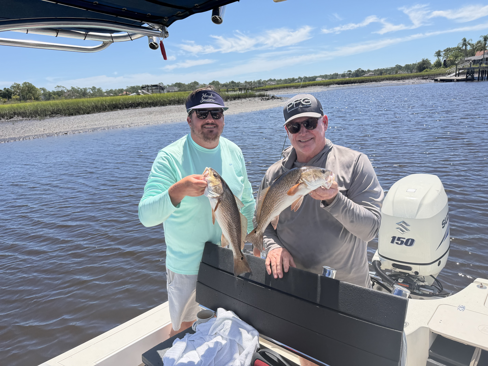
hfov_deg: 71.6
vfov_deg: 56.8
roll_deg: +4.8
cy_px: 183
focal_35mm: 24
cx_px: 244
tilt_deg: -17.8
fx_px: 338
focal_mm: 6.76
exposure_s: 1/5714
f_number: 1.78
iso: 100
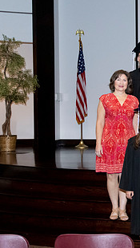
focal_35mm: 79
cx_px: 242
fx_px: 521
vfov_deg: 26.8
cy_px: 127
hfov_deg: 13.8
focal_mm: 35
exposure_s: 1/200
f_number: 8
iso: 6400
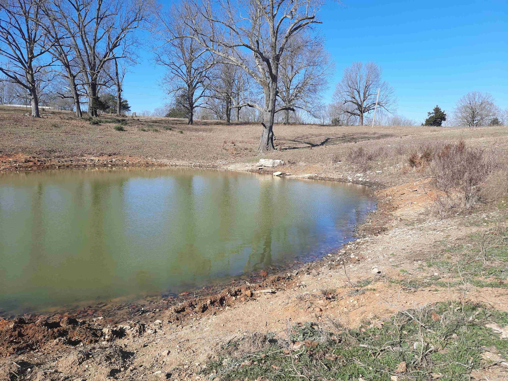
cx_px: 254
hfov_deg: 69.4
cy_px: 190
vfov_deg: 54.9
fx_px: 367
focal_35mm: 25
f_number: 2
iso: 32
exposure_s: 1/675
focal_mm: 4.6
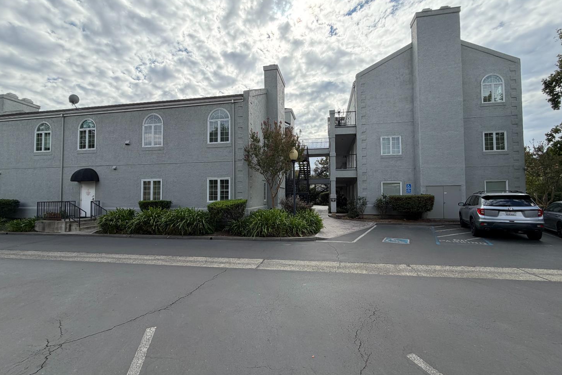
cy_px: 188
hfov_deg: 100.4
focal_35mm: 15
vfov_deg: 77.3
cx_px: 287
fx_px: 234
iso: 40
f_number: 2.2
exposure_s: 1/770
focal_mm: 2.22
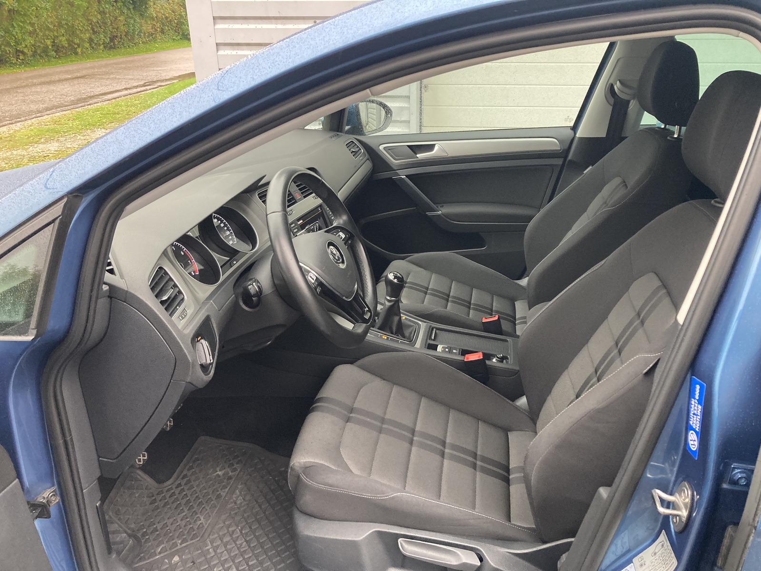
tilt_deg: -24.1
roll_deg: +0.5
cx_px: 380
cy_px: 286
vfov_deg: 49.7
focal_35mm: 28
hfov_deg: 63.4
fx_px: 616
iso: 160
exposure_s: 1/60
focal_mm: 3.99
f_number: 1.8
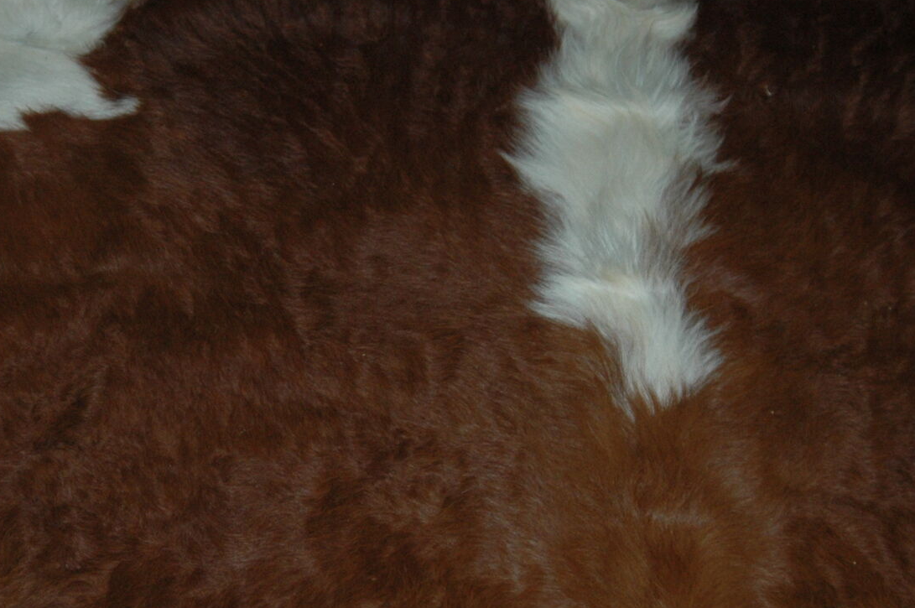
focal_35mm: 77
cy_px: 276
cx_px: 306
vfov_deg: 17.7
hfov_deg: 26.2
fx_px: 1955
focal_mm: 28
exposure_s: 1/60
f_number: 3.5
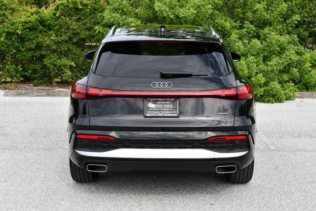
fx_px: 527
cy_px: 106
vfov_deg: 22.7
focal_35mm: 60
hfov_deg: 33.4
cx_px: 158
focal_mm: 30
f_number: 8
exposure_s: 1/250
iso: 200
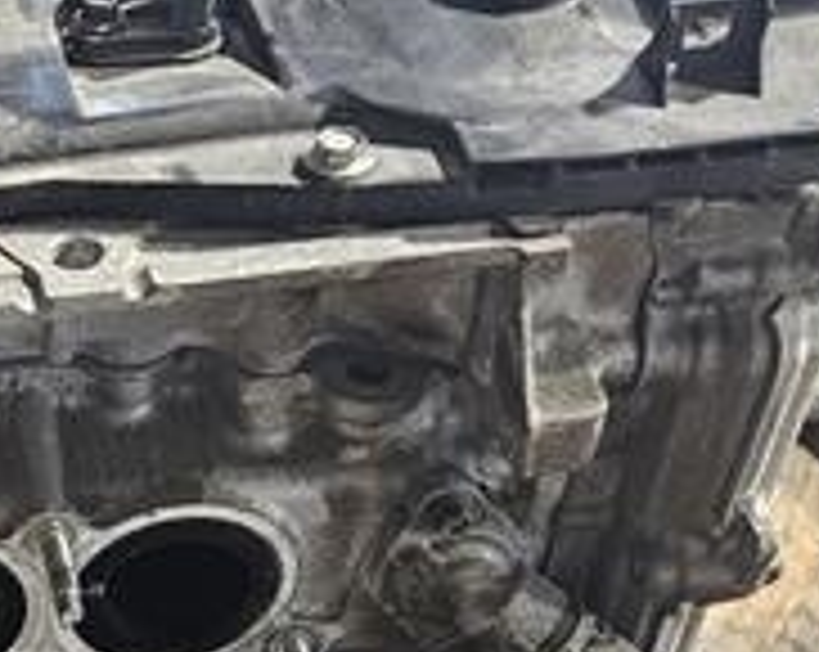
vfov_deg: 19.1
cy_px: 567
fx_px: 1912
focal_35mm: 79
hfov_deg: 21.2
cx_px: -338
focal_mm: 5.4
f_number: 1.8
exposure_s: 1/50
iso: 640
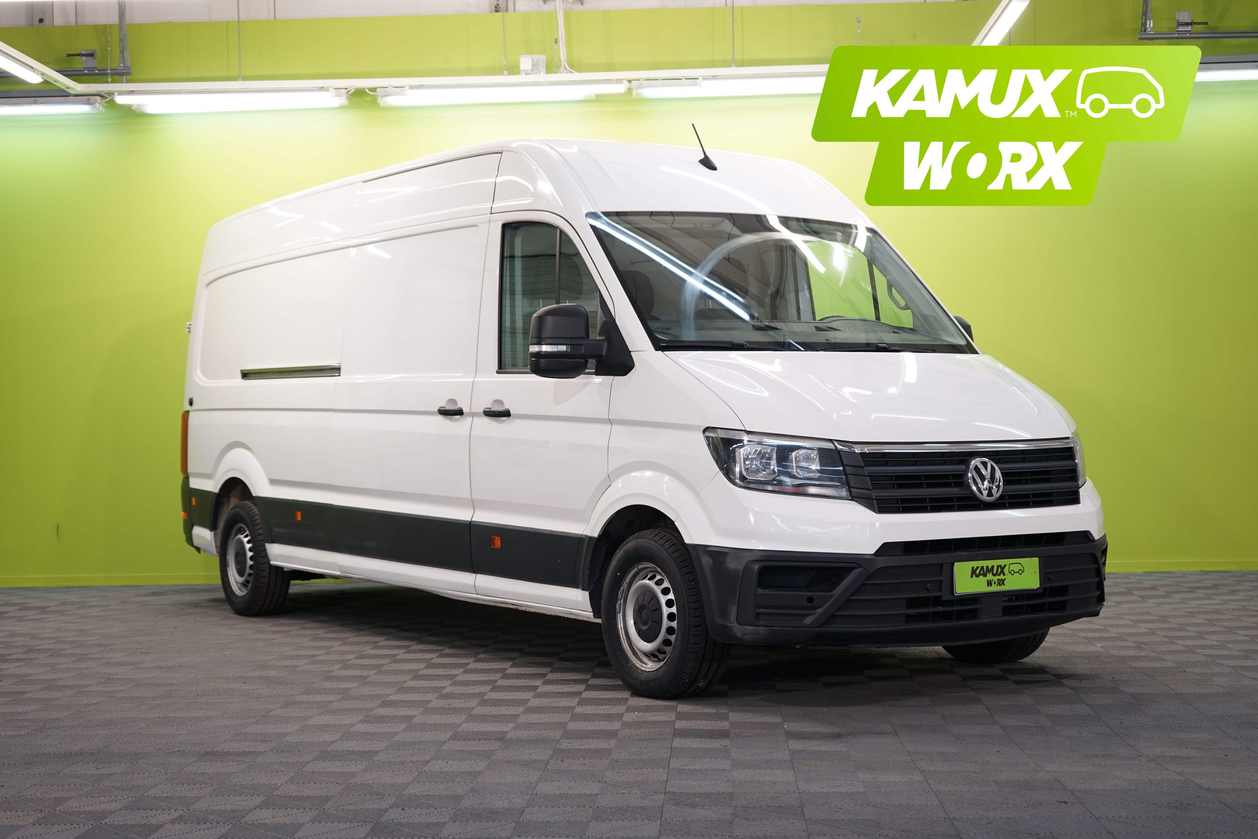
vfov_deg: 26.0
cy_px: 420
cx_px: 629
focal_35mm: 52
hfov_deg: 38.2
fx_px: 1817
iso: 400
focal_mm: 52
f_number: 4.5
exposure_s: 1/40
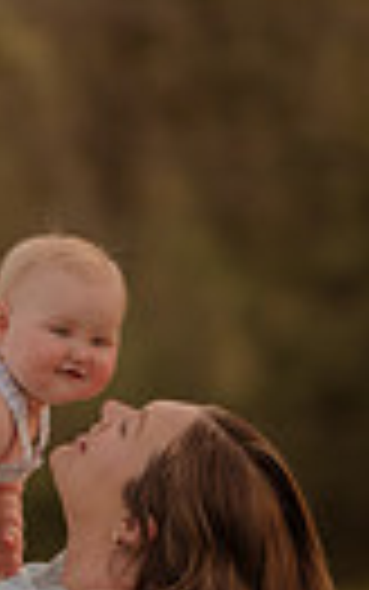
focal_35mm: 298
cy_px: 423
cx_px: 40
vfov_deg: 7.0
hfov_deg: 4.4
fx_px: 4790
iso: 160
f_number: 1.4
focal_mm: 85
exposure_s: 1/800
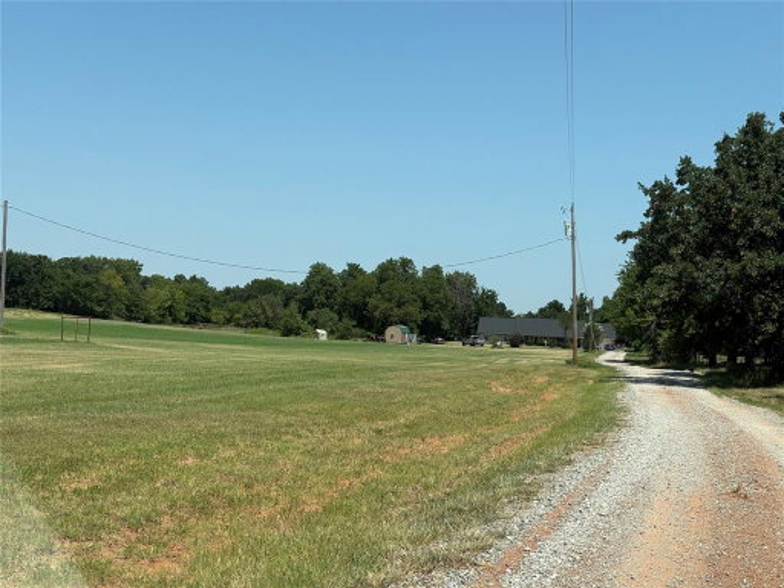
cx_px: 392
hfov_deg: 36.8
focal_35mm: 52
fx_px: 1178
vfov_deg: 28.0
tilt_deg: +2.0
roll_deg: -2.0
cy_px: 294
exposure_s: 1/2865
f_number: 1.6
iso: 32
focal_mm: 5.96
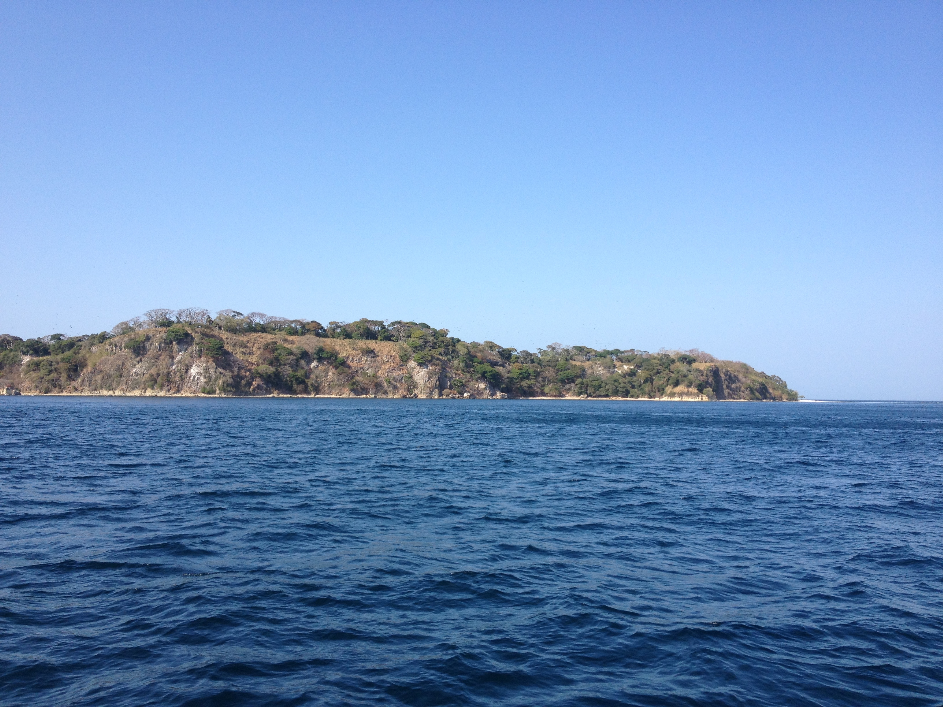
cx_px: 472
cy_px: 354
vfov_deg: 40.7
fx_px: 953
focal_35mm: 35
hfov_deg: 52.6
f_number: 2.4
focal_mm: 4.28
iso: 50
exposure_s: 1/1346
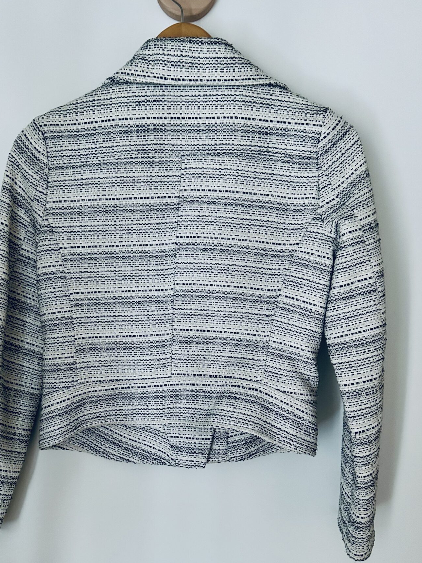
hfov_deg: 45.3
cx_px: 175
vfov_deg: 58.1
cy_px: 327
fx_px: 504
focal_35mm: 31
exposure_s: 1/40
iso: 640
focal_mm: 5.7
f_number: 1.5
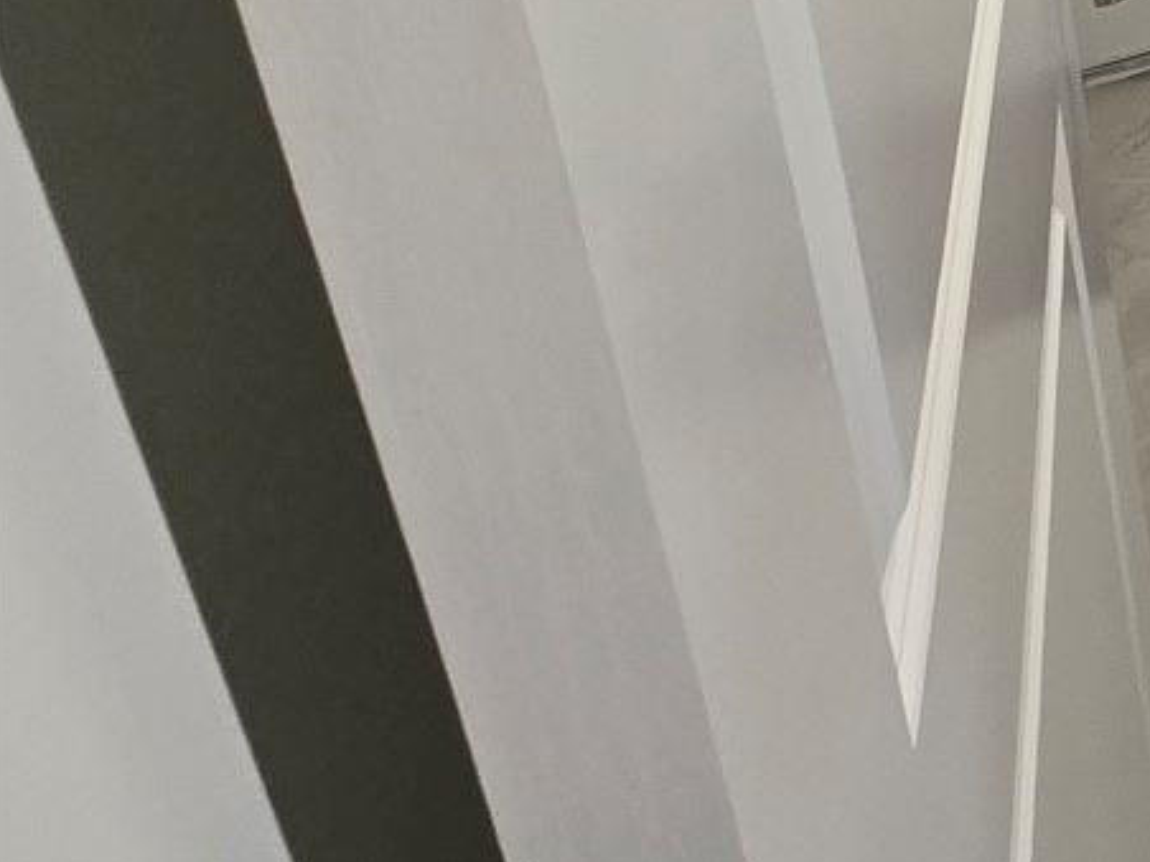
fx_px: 1528
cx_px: 2025
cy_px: -608
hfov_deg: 23.2
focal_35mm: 46
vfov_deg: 22.2
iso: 160
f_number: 2.2
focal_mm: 2.2
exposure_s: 1/60
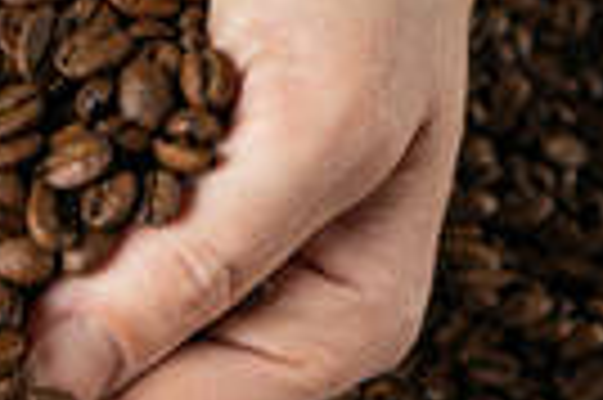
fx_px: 1857
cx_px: 148
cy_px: 440
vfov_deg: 12.1
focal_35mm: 111
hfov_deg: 18.3
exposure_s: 1/200
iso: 100
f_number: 7.1
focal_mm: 33
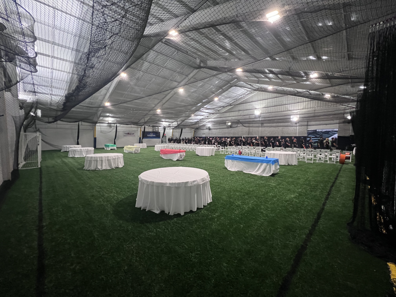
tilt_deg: -4.7
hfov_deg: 106.2
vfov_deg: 89.9
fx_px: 149
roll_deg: -0.5
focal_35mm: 13
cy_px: 148
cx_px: 198
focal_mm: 1.57
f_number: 1.8
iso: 640
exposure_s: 1/50
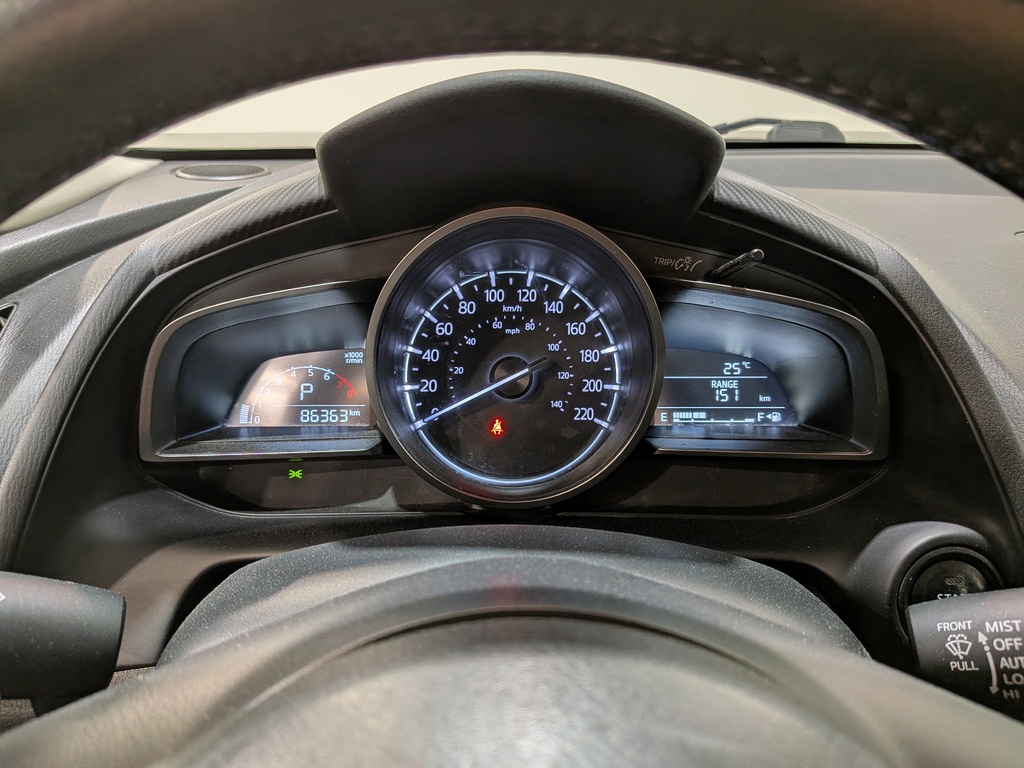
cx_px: 512
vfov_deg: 56.8
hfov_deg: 71.6
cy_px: 384
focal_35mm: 24
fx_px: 710
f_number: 1.7
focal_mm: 4.53
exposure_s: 1/60
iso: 100
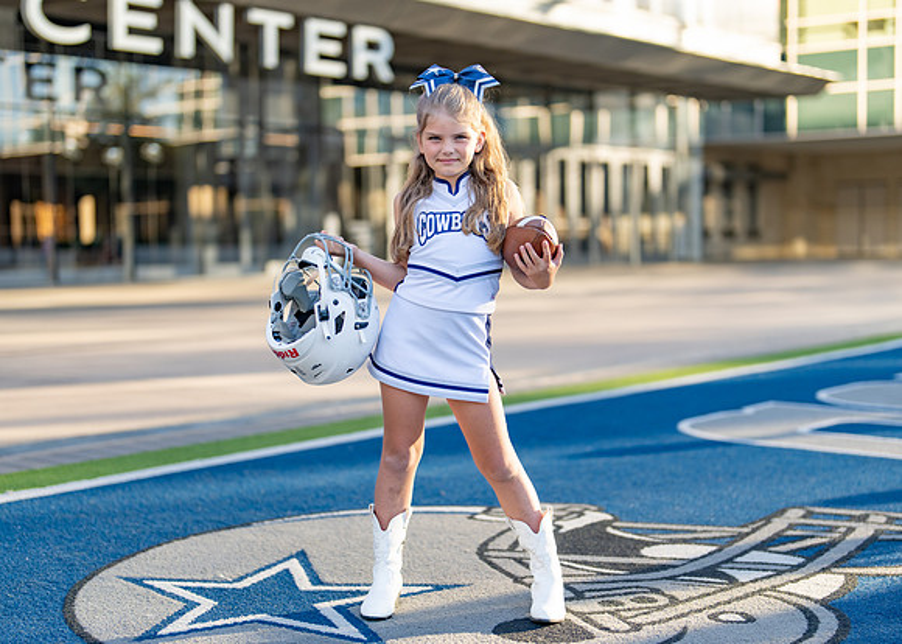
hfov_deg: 33.2
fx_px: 1511
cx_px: 460
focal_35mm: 59
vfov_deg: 24.0
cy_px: 338
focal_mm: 50
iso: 100
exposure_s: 1/1600
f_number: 1.2
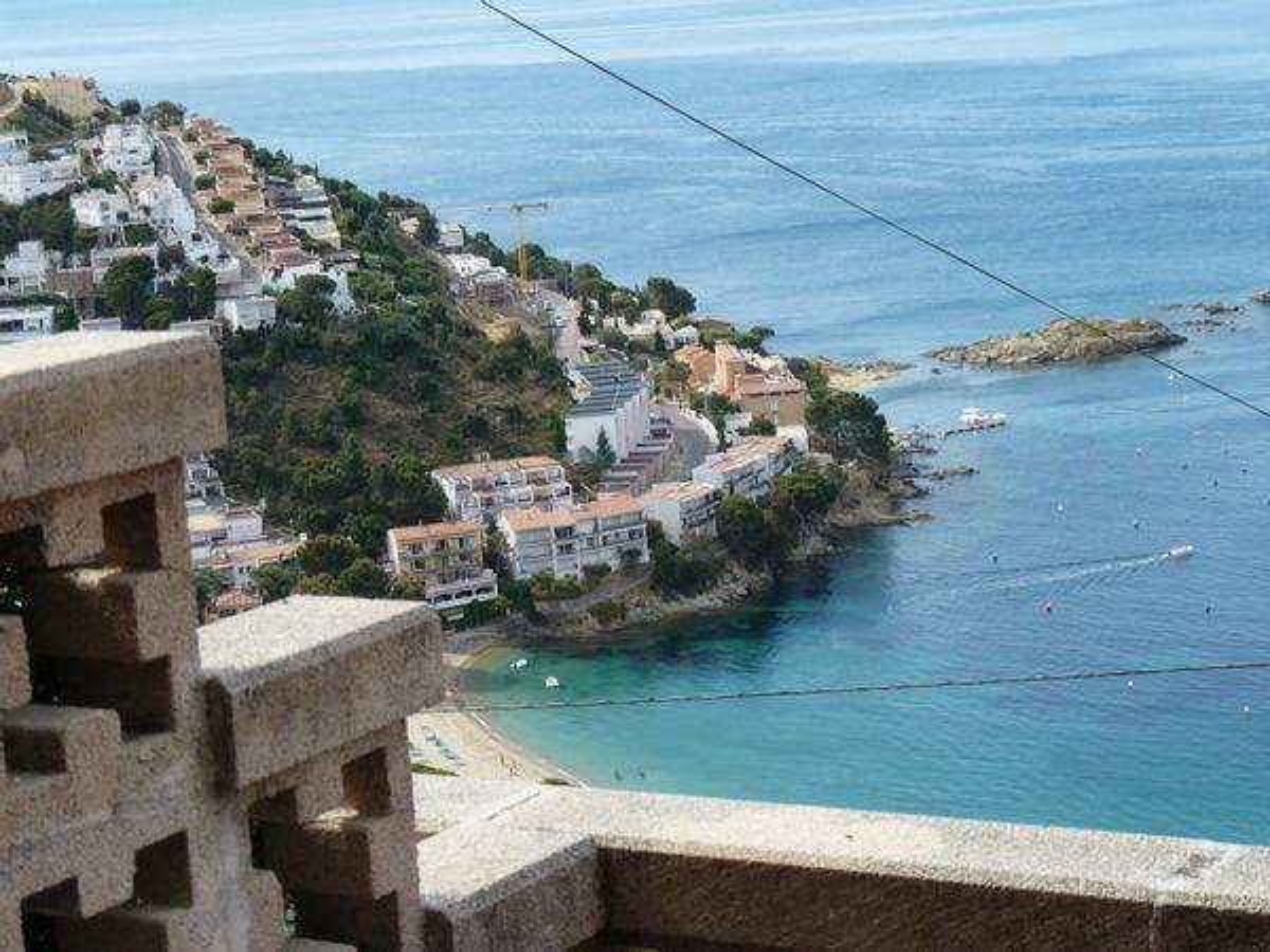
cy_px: 476
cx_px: 635
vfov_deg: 15.7
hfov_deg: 20.9
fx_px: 3449
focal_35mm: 94
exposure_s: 1/250
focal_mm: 16.7
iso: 80
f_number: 5
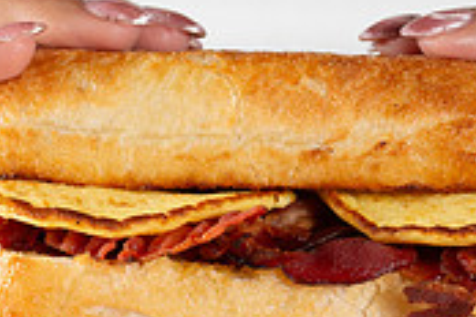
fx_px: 2512
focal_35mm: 190
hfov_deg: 10.8
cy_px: 142
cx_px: 326
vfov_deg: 7.2
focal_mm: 50
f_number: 4.5
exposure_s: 1/200
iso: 100
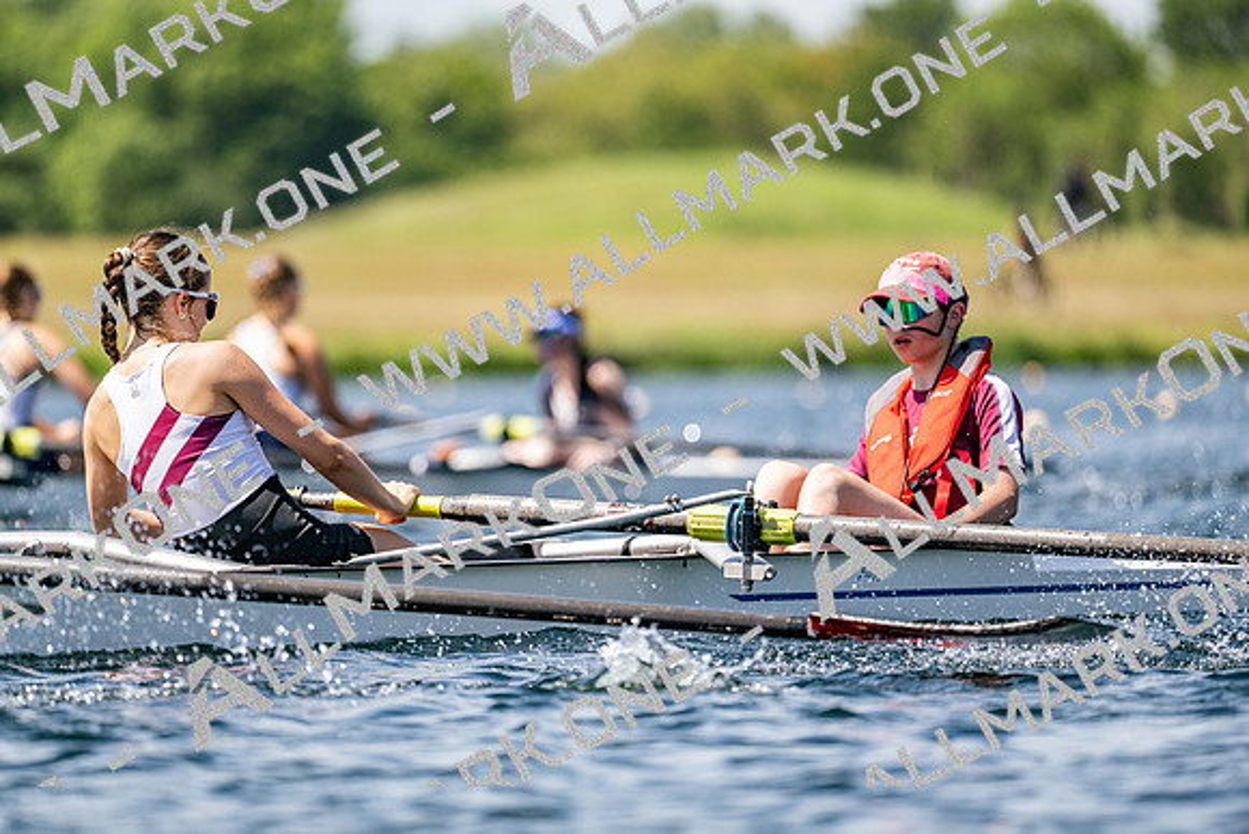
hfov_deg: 5.2
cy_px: 417
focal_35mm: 400
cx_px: 624
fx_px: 13880
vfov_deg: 3.4
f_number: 4.5
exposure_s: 1/2500
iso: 220
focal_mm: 400
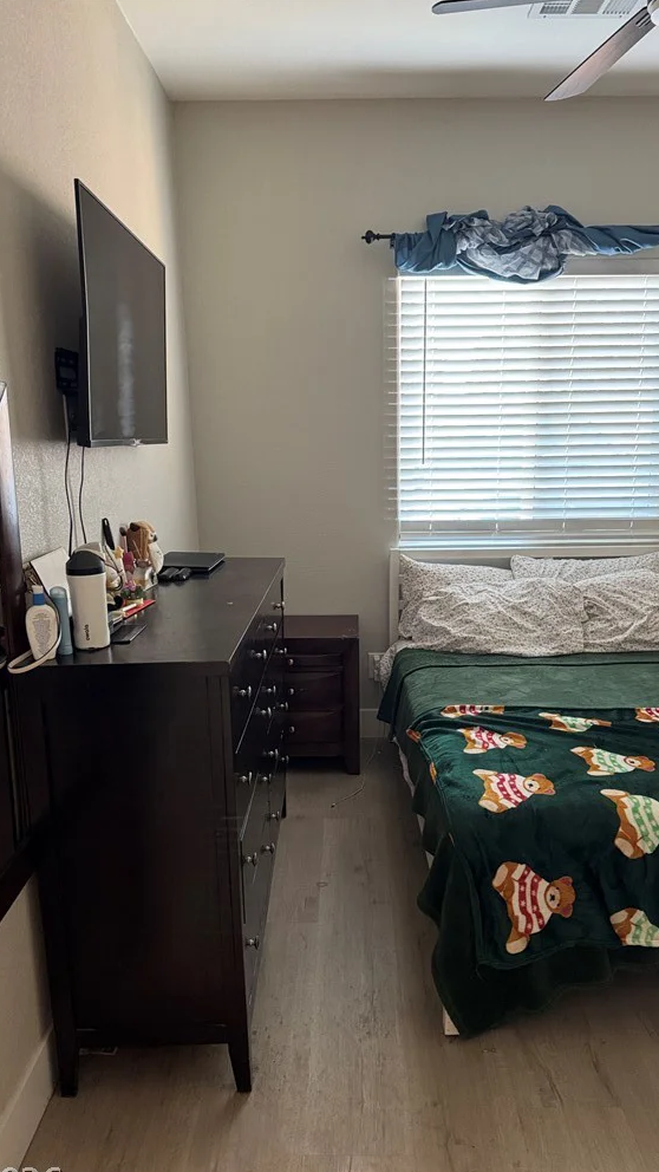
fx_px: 839
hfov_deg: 42.9
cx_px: 346
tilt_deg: -11.8
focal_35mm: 27
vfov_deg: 69.8
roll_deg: +0.8
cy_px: 603
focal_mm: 6.76
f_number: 1.78
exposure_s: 1/60
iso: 500
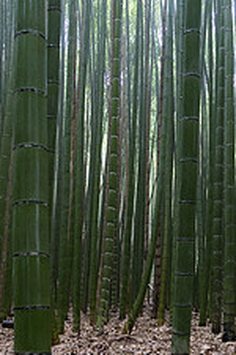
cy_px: 229
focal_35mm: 56
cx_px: 160
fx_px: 551
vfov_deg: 35.4
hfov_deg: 24.1
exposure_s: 1/15
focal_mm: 28
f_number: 5
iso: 2000
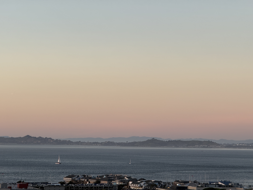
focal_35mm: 120
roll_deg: -1.1
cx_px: 126
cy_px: 95
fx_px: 877
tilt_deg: +3.3
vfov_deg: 12.3
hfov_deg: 16.4
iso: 50
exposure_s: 1/125
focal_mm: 15.66
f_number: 2.8
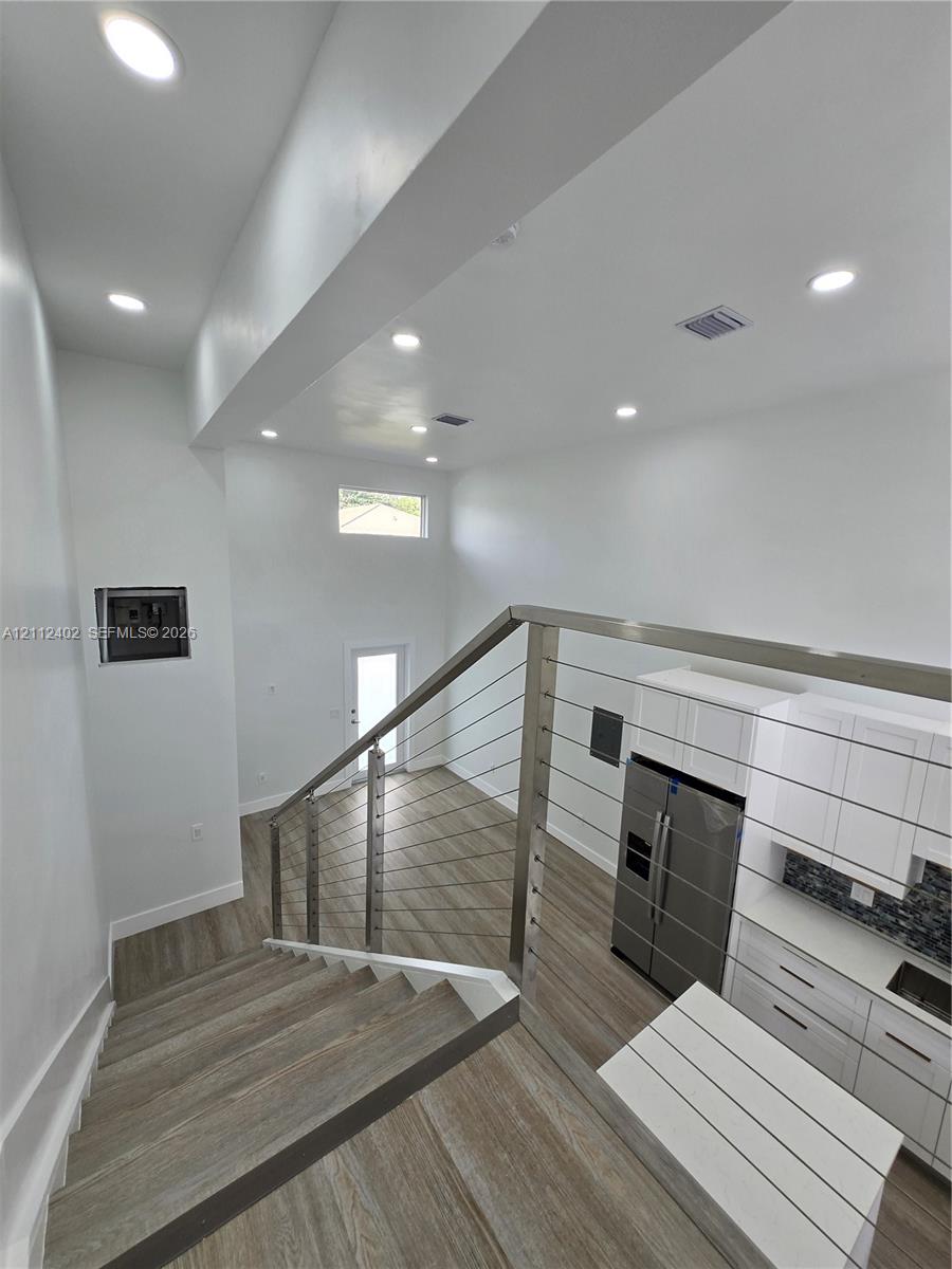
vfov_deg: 106.2
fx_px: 477
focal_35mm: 13
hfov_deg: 89.9
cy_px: 634
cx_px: 476
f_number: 2.2
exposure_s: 1/60
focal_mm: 1.7
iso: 32
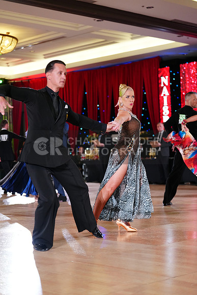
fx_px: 574
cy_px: 148
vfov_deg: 28.8
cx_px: 98
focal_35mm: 70
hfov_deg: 19.5
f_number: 2.8
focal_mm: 70
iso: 2500
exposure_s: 1/400
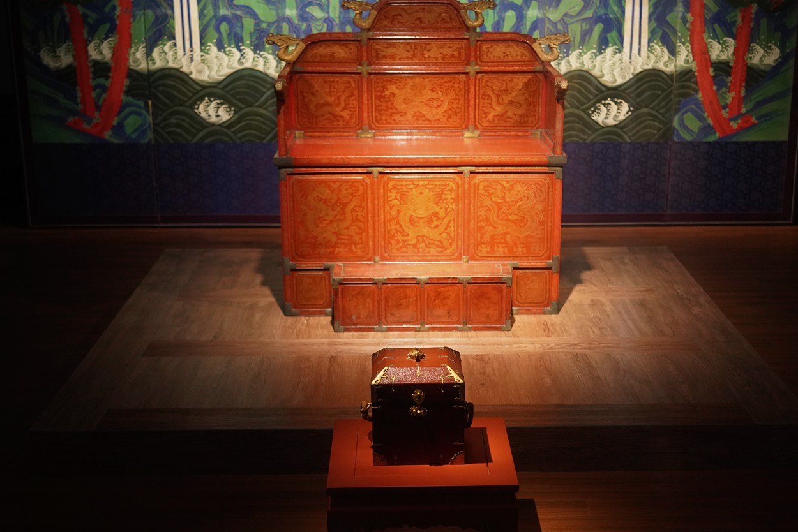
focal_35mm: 56
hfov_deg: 35.6
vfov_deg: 24.1
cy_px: 369
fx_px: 1242
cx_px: 448
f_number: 3.2
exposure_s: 1/100
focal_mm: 35
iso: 3200
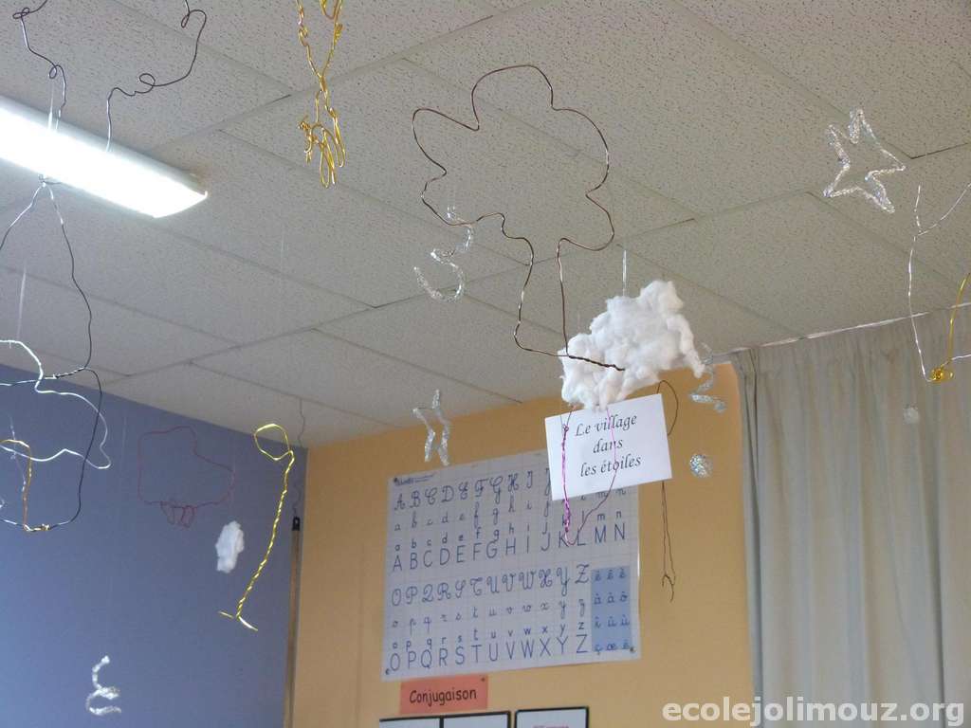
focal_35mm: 60
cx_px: 486
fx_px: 1683
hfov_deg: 32.2
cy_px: 364
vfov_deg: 24.4
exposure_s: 1/20
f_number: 3.2
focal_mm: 10.8
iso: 400
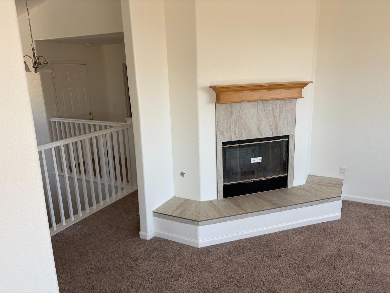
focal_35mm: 26
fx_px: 293
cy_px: 146
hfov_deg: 67.3
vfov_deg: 53.1
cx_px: 195
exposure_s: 1/121
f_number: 1.6
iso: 32
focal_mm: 5.96
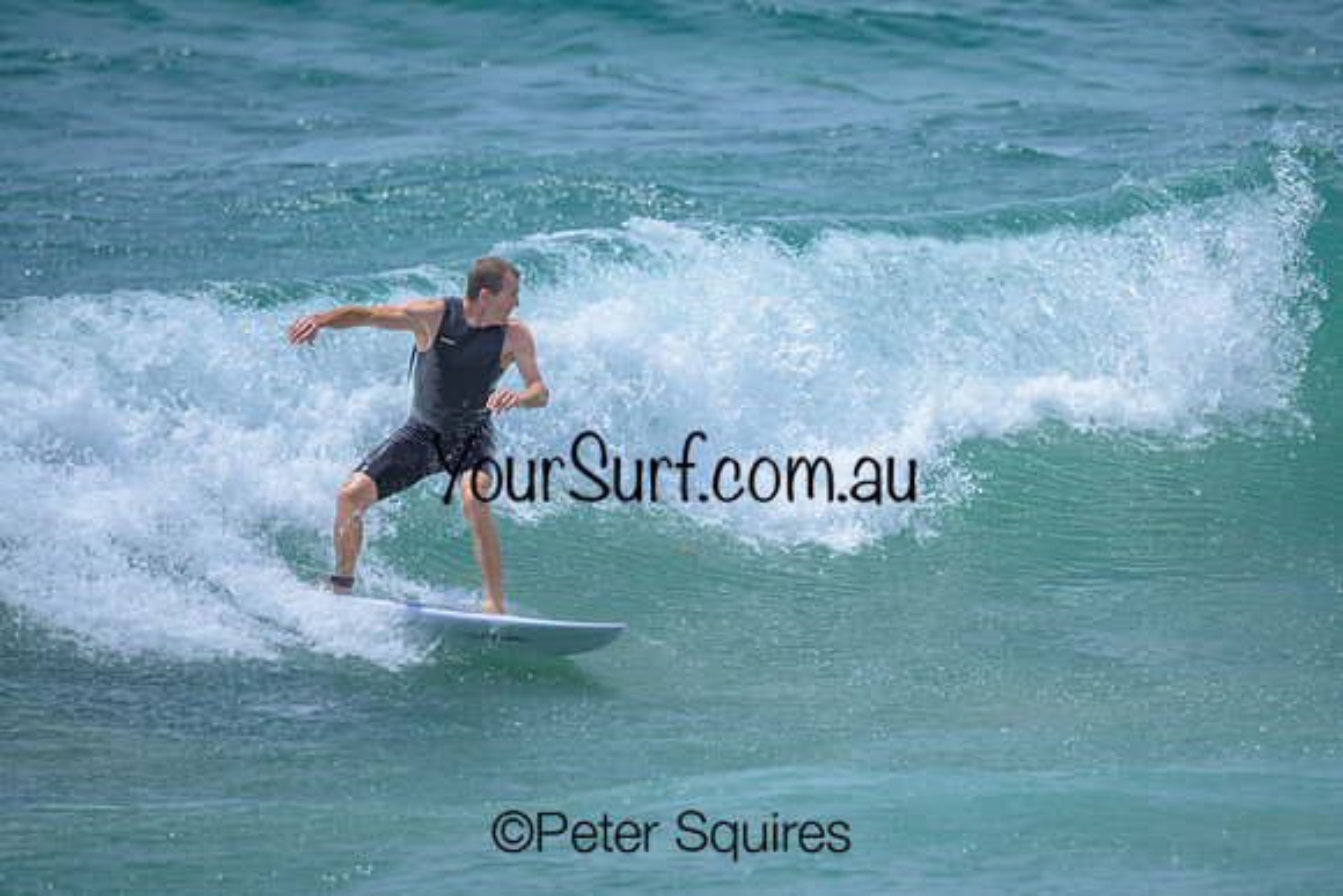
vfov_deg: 1.3
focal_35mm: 1100
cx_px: 749
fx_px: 41059
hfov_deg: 1.9
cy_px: 467
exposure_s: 1/3200
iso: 250
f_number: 6.3
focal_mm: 800
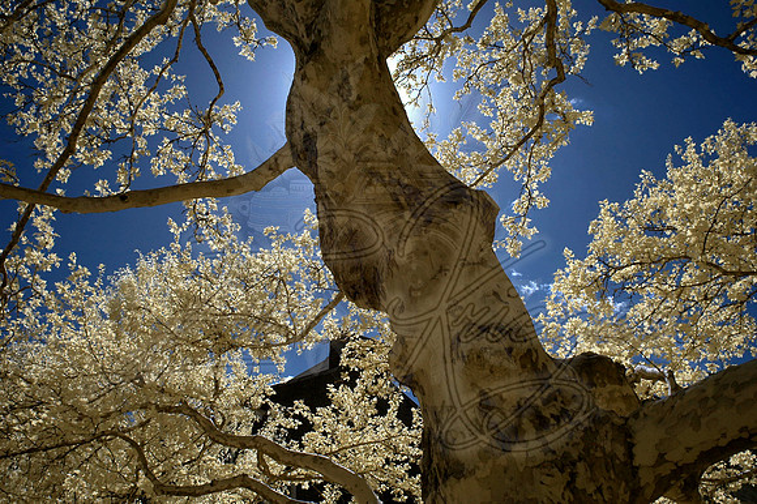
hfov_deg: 53.2
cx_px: 378
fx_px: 757
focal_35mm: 36
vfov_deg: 36.8
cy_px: 252
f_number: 11
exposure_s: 1/400
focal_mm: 24
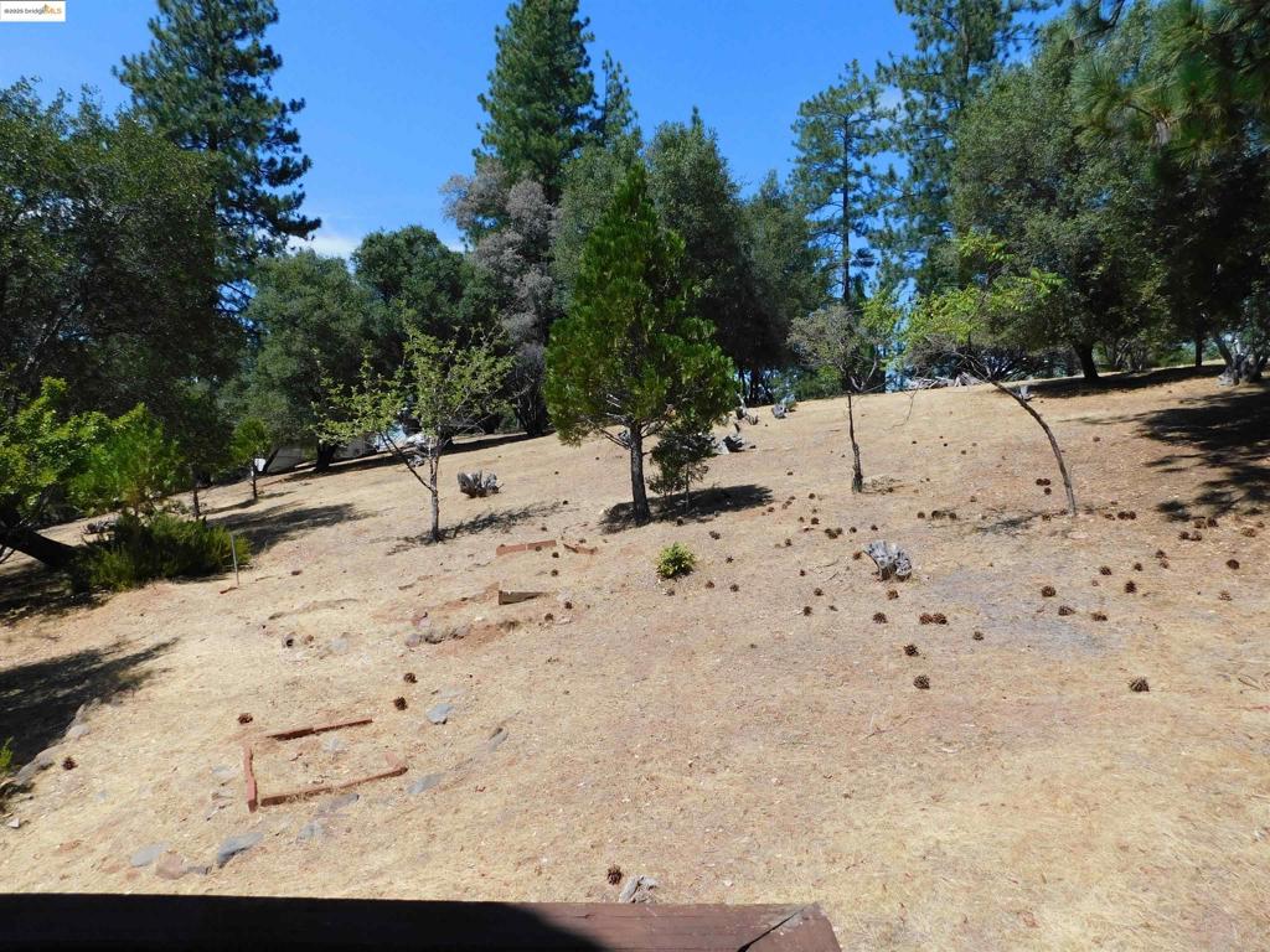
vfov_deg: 58.9
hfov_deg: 73.9
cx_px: 635
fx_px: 844
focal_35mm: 23
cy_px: 476
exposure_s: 1/400
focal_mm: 4
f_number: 6
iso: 125
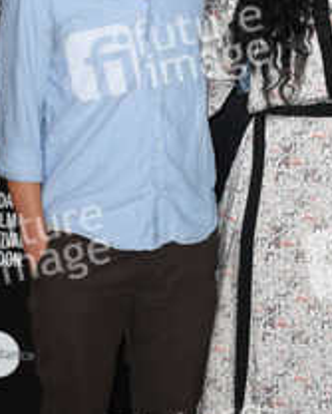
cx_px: 226
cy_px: 153
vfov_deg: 11.6
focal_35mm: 166
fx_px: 2034
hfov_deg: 9.3
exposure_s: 1/250
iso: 1600
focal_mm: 92
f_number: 4
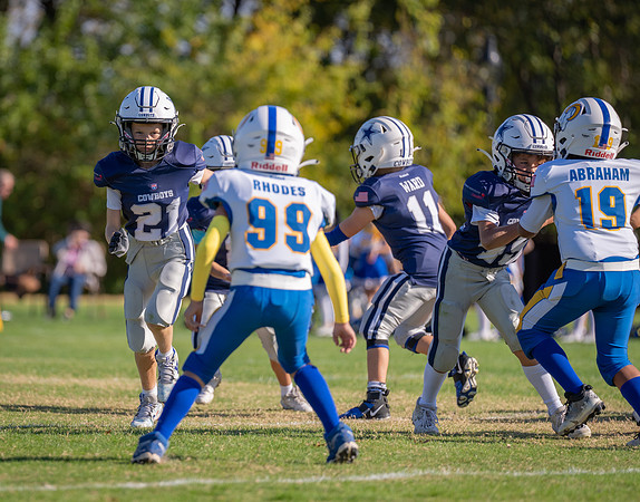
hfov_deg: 6.7
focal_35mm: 293
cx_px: 147
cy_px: 249
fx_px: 5498
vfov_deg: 5.2
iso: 100
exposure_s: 1/2000
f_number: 2.8
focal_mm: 200
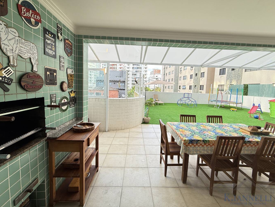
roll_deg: -2.0
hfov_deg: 98.2
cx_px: 139
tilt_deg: -4.3
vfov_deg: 81.7
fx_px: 119
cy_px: 97
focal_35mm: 15
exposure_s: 1/120
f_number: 2.2
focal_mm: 2.22
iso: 80
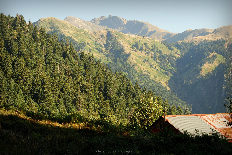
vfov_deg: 13.1
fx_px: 677
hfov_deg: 19.4
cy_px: 78
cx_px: 116
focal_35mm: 105
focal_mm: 70
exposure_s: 1/200
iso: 140
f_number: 6.3
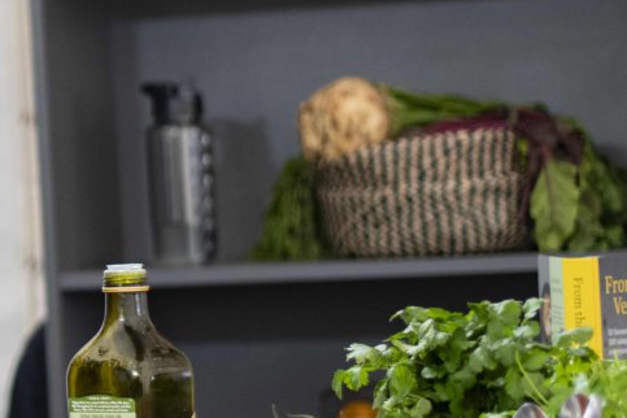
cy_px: 112
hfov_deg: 9.1
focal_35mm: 212
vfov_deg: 6.5
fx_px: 3692
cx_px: -676
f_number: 2.5
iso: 640
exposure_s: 1/320
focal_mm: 50
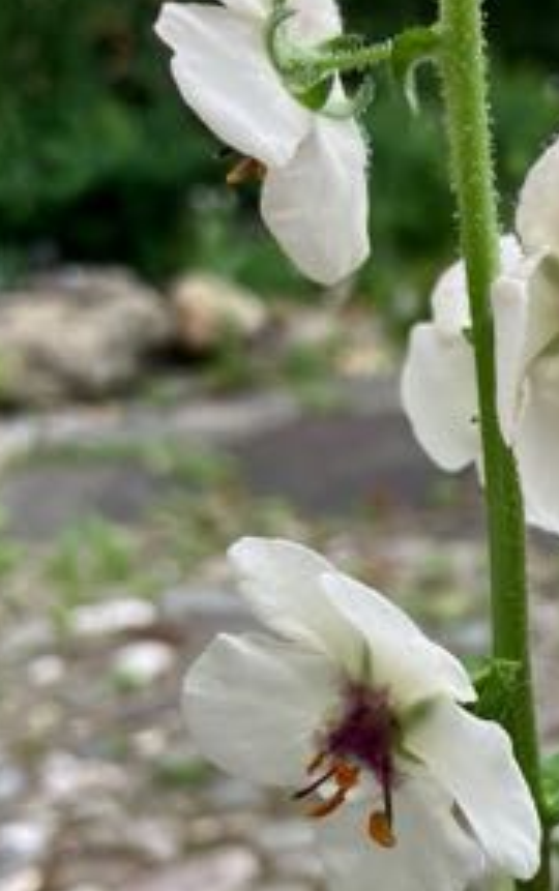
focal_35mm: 62
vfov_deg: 32.7
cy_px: 593
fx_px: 1507
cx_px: 478
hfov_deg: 20.7
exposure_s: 1/122
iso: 25
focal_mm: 3.99
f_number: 1.8
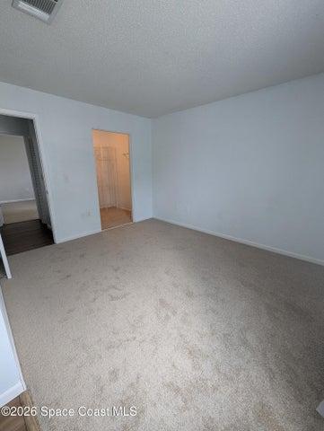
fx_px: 162
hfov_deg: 90.0
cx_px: 162
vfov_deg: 106.1
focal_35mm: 13
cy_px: 216
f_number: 2.2
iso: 109
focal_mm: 1.95
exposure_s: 1/23.8
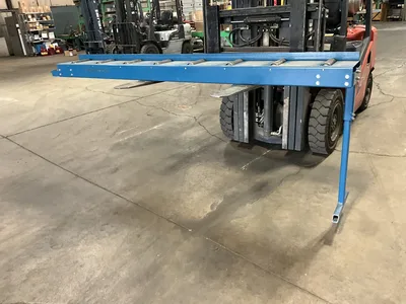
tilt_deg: -22.7
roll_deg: +4.6
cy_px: 152
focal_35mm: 29
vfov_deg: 48.2
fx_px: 340
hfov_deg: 61.7
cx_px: 203
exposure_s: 1/46
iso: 320
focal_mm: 3
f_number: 1.8
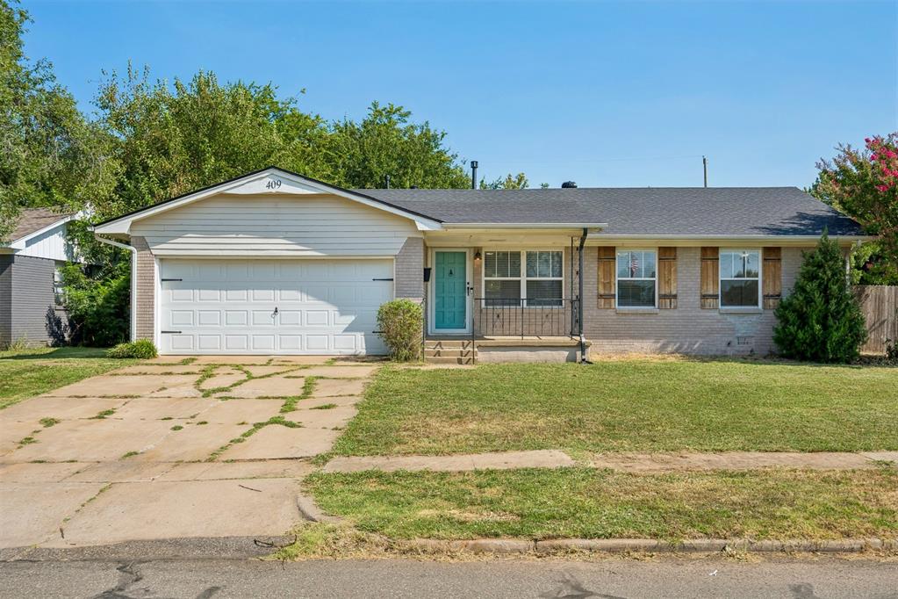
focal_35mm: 35
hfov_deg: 54.4
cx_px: 449
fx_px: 873
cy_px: 300
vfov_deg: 37.9
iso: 200
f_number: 8
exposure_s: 1/800
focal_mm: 35
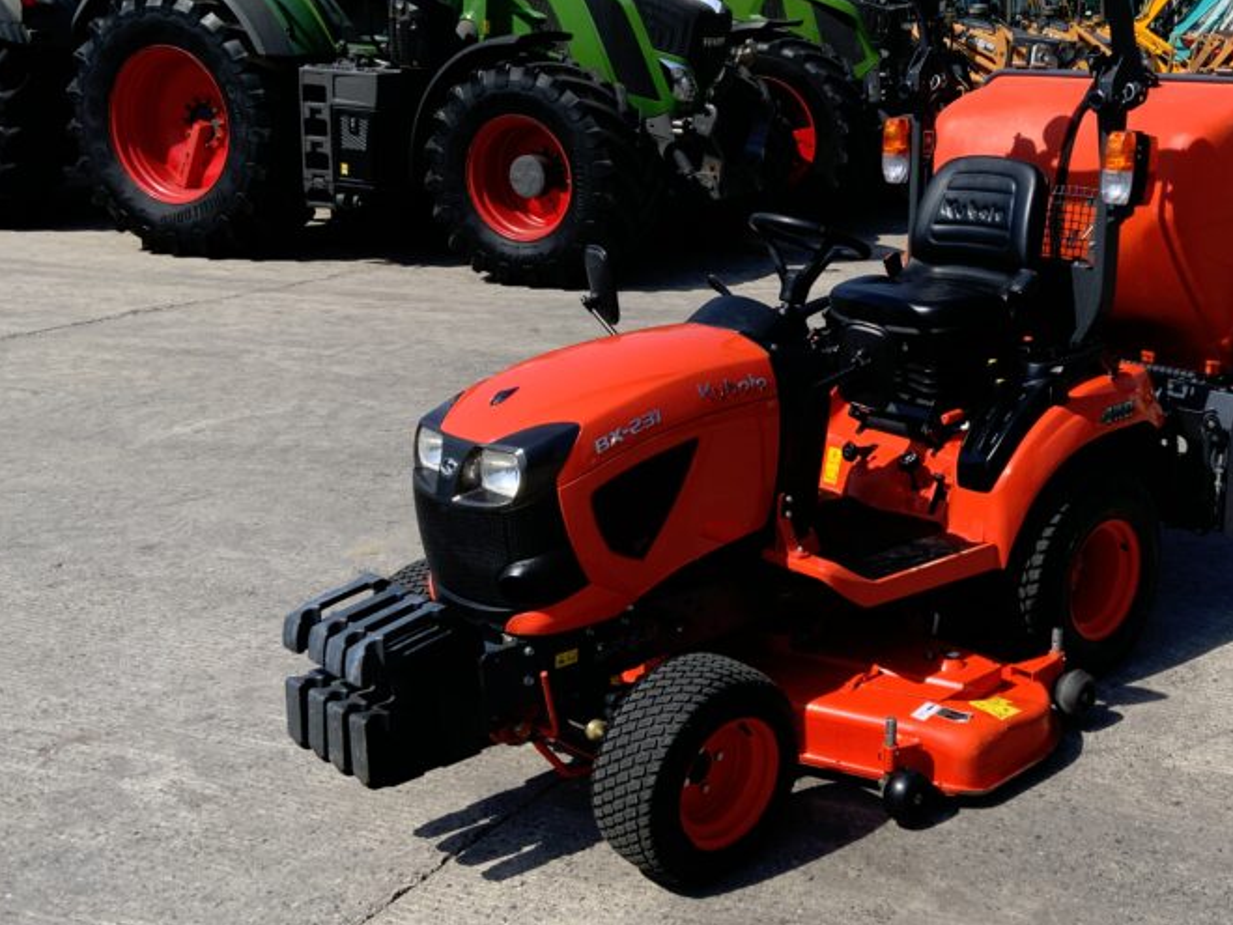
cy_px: 342
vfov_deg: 32.0
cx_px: 878
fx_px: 1603
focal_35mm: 45
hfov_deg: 41.2
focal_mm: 3
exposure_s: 1/2320
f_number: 1.8
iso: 20
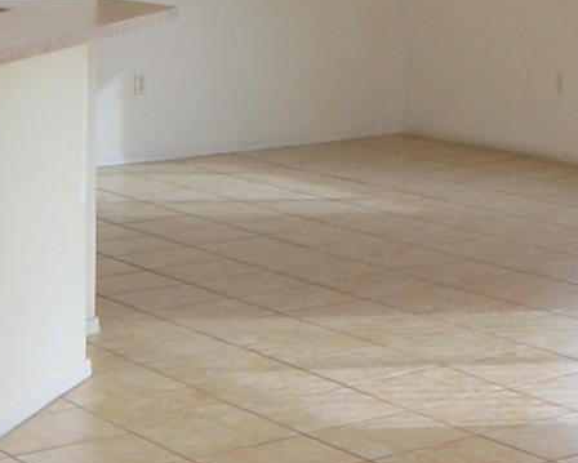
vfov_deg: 12.6
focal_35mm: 113
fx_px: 1934
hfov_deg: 15.8
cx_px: 841
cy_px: -347
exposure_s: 1/100
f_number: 14
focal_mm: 18
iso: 640
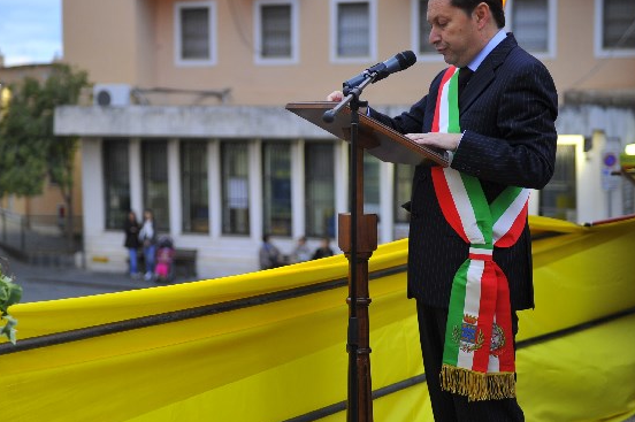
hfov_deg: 24.2
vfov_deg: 16.2
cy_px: 201
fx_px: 1480
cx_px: 240
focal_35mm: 84
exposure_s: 1/160
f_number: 2.8
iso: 500
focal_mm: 58
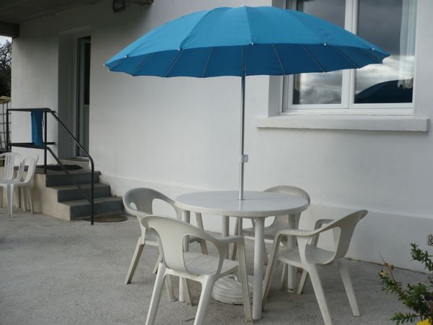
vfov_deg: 40.7
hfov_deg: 52.6
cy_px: 162
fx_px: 438
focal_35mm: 35
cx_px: 216
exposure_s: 1/800
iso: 100
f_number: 2.8
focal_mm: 5.8
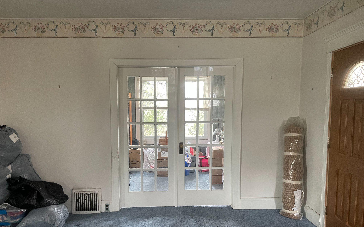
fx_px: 278
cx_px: 183
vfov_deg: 44.4
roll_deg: +0.6
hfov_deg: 66.5
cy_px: 133
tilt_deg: -5.3
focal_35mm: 28
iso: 320
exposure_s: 1/60
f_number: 1.6
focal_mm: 4.2
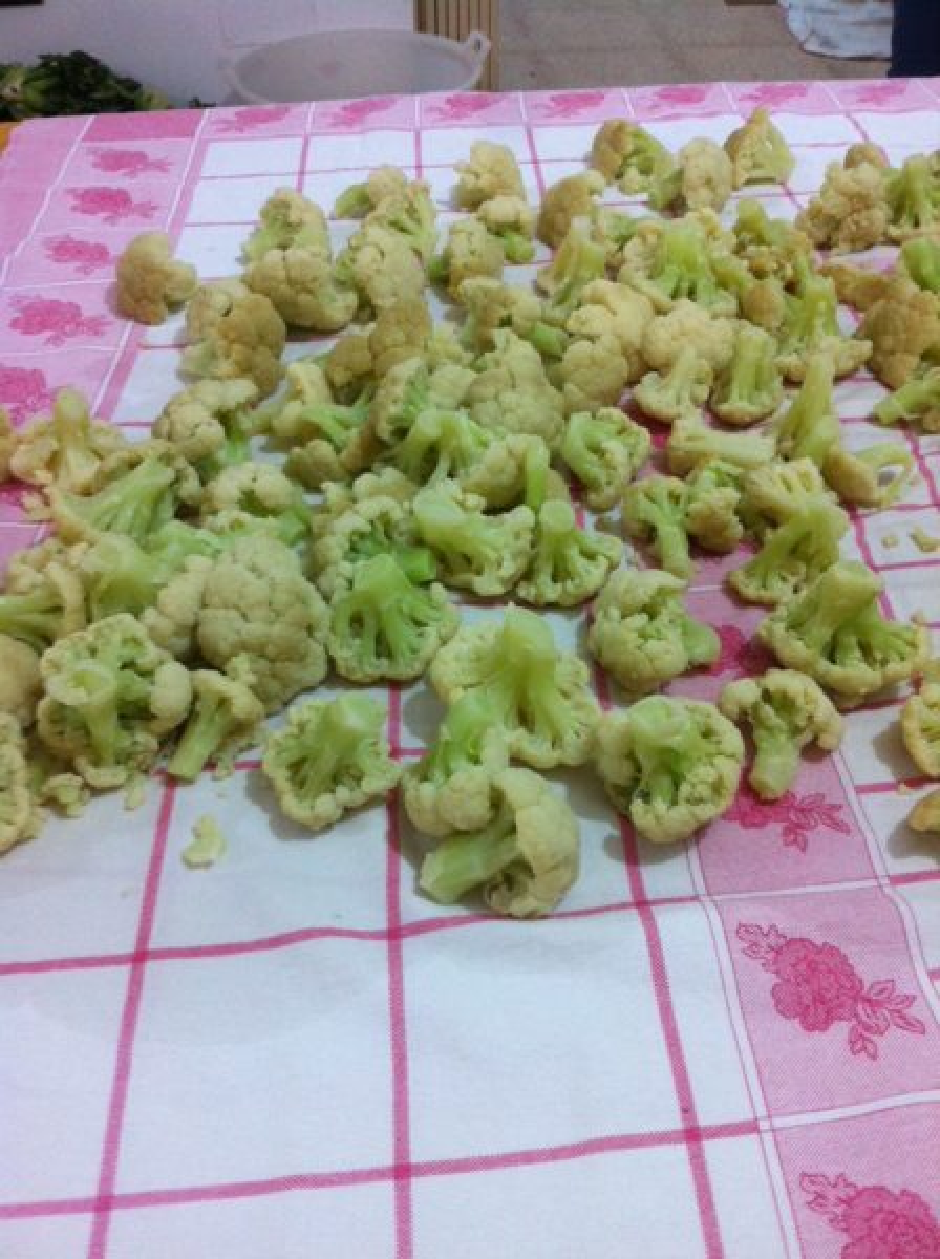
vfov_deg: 52.7
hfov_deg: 40.6
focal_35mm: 35
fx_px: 1271
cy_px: 630
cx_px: 470
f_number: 2.8
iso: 160
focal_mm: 3.85
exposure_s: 1/15
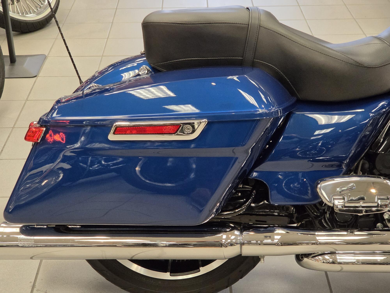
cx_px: 195
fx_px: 777
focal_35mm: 69
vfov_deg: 21.3
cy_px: 146
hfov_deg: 28.2
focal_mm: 7
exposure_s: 1/120
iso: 320
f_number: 2.4
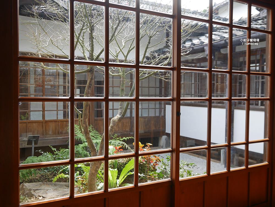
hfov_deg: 53.9
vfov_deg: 41.8
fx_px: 270
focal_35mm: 34
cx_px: 138
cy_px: 104
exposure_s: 1/200
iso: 200
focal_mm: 17
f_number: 4.1
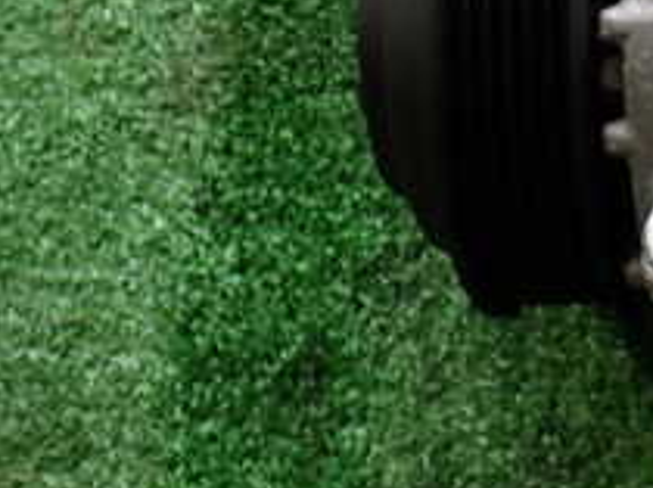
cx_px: 927
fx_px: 1941
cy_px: -112
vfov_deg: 13.9
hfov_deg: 17.5
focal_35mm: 103
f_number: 2.5
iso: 200
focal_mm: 6.37
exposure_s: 1/50
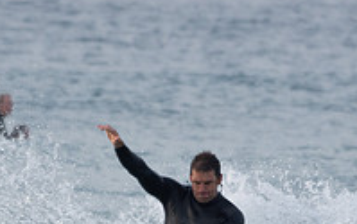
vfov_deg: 0.9
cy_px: 277
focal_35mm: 1423
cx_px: 167
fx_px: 13865
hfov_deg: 1.5
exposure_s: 1/2000
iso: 720
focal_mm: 320
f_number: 5.6
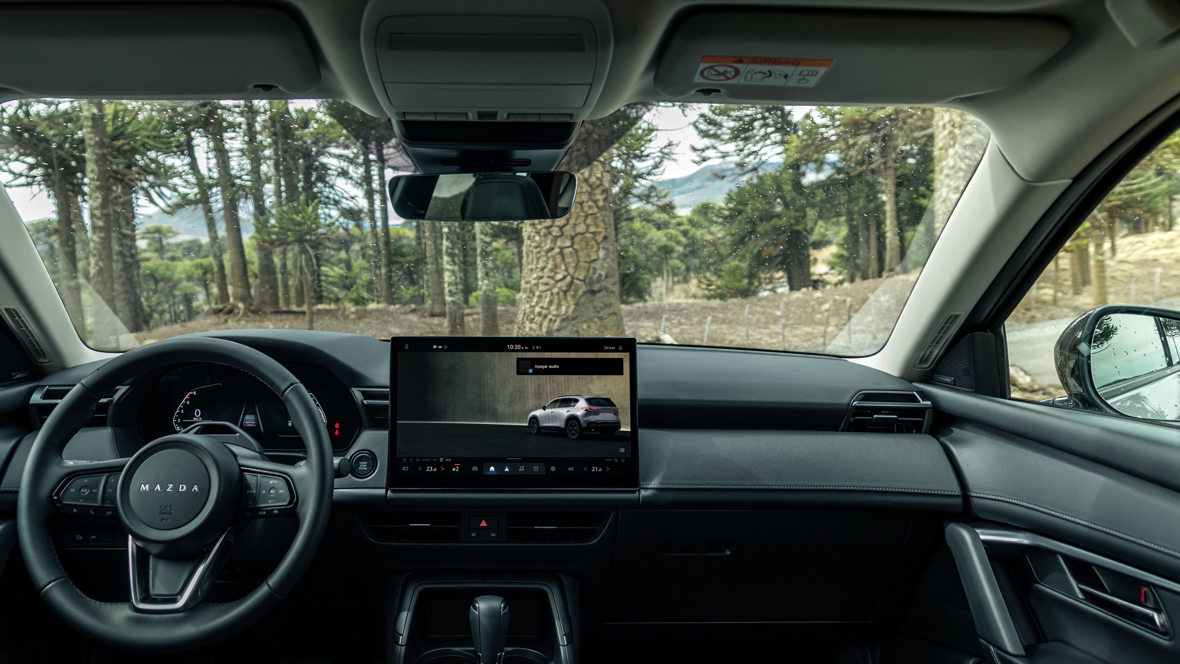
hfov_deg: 71.5
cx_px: 501
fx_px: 814
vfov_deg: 44.3
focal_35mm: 26
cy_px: 289
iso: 200
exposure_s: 1/400
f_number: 2.8
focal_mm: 14
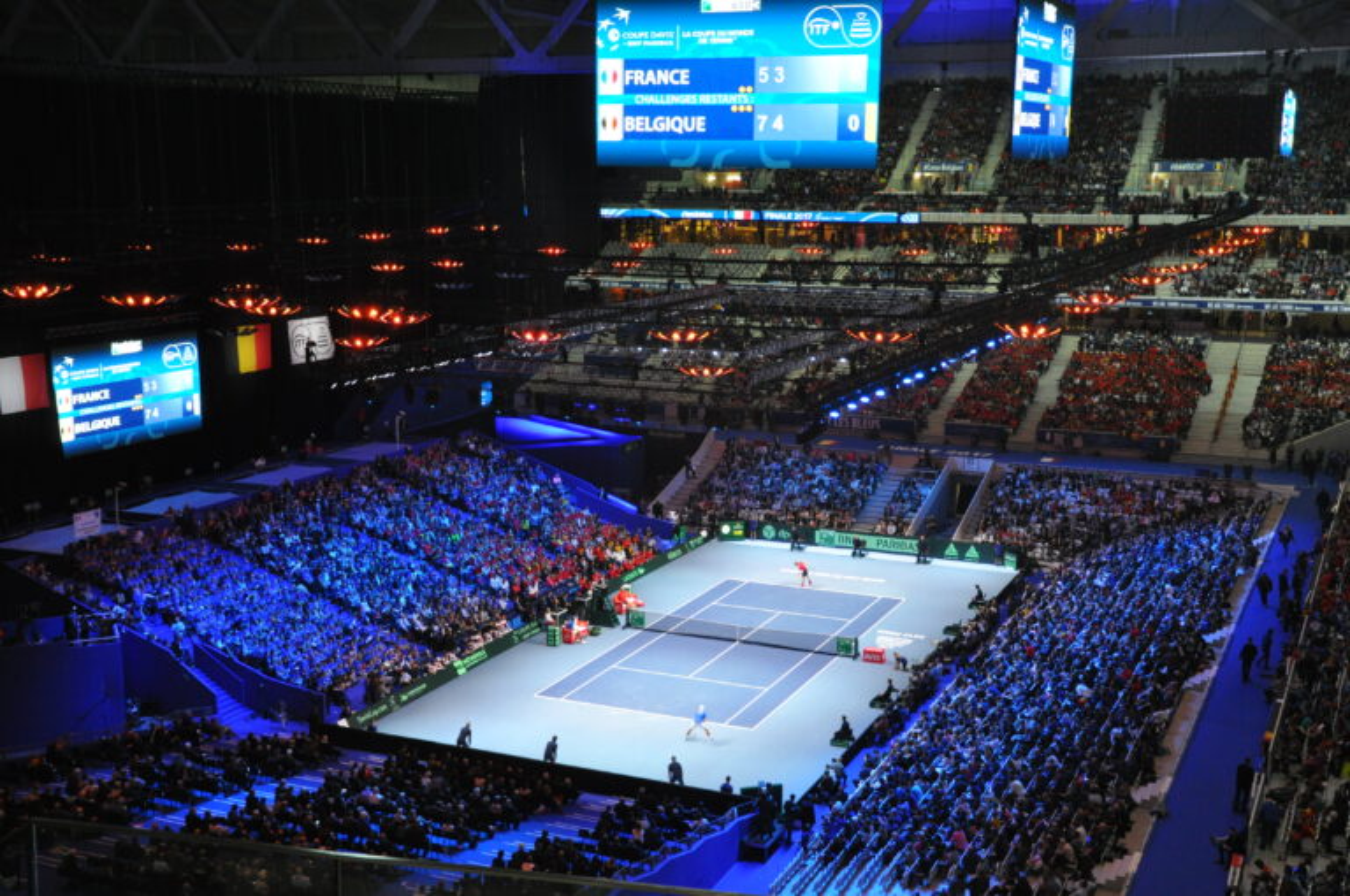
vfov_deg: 29.8
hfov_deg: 43.7
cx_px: 675
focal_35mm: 45
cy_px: 448
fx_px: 1685
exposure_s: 1/60
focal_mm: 30
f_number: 4.2
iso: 800
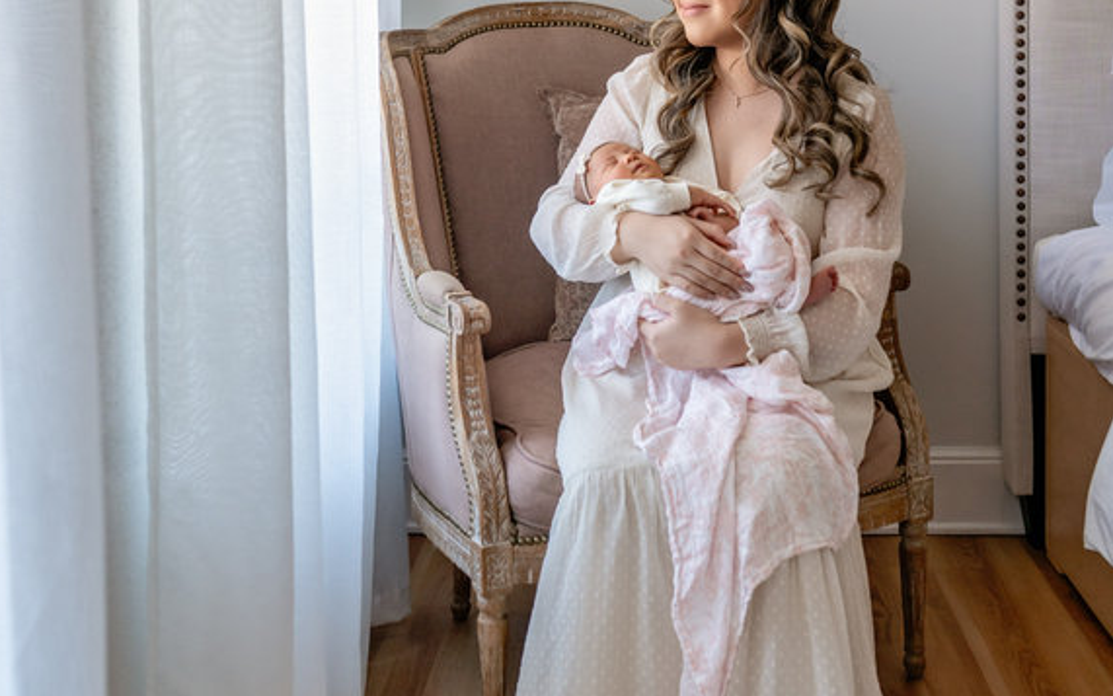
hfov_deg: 37.5
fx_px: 1638
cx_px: 553
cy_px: 122
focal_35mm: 54
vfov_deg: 23.6
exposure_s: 1/250
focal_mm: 35
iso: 320
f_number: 3.2
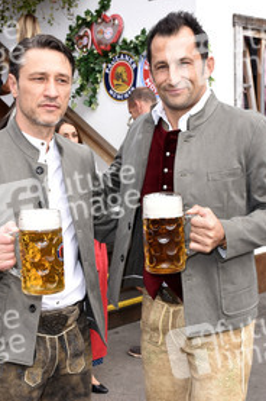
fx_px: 722
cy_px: 272
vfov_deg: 30.7
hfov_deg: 20.8
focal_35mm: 65
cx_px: 108
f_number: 8
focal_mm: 30
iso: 320
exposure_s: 1/160
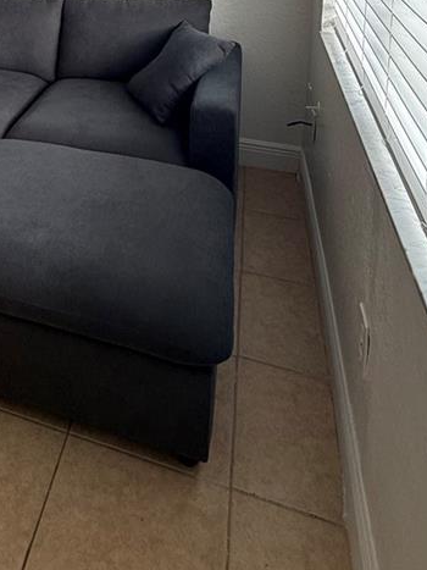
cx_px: 54
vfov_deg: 40.2
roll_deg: +0.6
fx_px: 592
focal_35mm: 36
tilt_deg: -5.0
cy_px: -74
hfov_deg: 37.4
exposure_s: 1/120
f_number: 2.2
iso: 100
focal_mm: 2.22
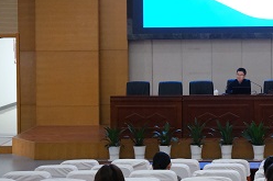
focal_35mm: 98
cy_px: 22
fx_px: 743
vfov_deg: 13.8
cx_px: 272
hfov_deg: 20.2
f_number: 4
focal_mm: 29.2
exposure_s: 1/125
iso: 5000
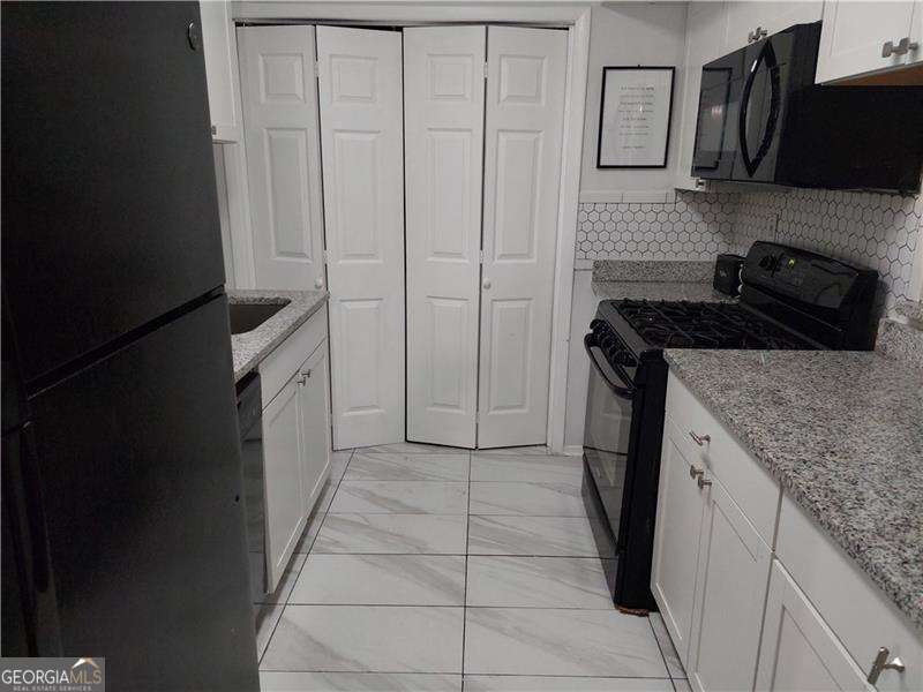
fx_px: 640
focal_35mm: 24
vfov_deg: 56.8
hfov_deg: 71.6
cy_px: 346
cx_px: 462
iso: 250
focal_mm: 5.23
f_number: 1.8
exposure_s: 1/60
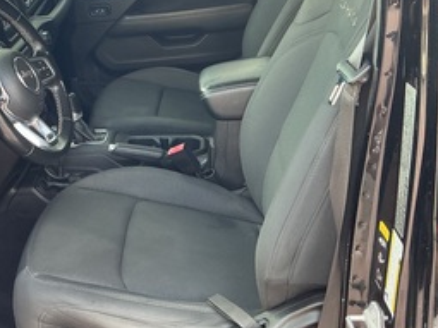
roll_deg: +7.3
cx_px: 70
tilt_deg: -20.9
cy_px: 107
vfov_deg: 27.8
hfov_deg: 35.3
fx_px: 658
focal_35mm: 52
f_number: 1.8
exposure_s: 1/60
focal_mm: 3
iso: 80
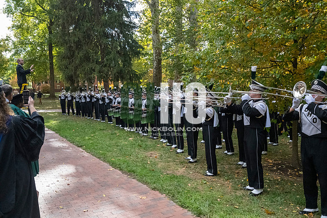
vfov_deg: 43.6
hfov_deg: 61.9
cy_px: 109
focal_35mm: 30
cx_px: 164
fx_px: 273
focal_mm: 30
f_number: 4
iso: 6400
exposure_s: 1/8000
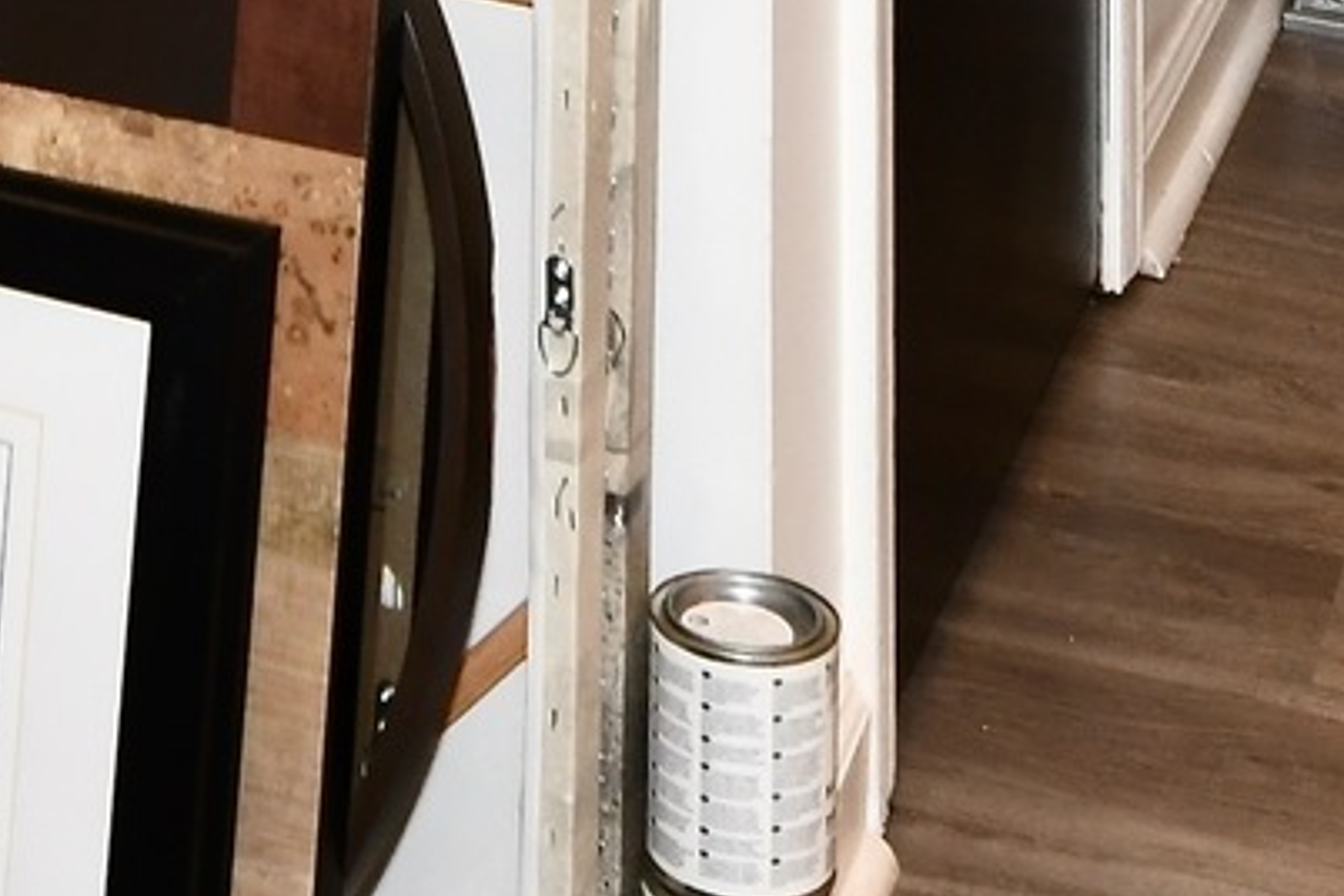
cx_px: -74
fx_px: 3994
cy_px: -1468
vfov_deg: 10.4
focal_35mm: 107
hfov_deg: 18.5
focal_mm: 14
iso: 640
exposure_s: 1/60
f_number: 6.3
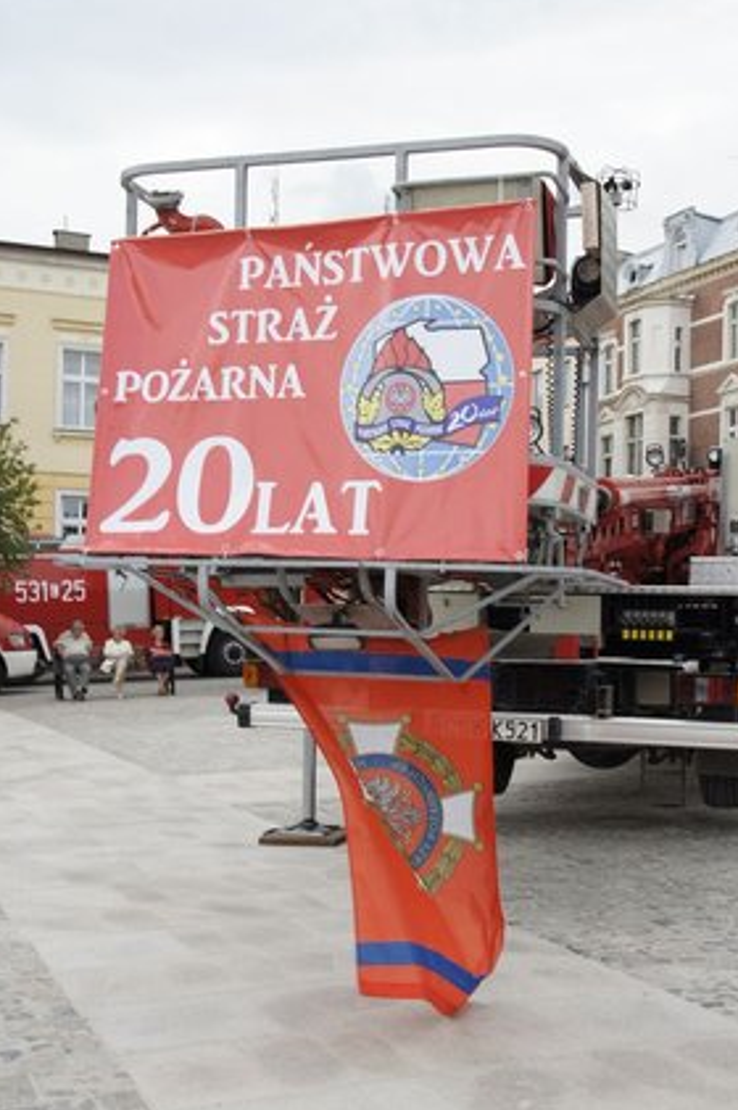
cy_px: 621
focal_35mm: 47
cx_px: 386
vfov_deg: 41.9
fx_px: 1448
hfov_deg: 28.6
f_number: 8
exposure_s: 1/80
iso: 100
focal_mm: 24
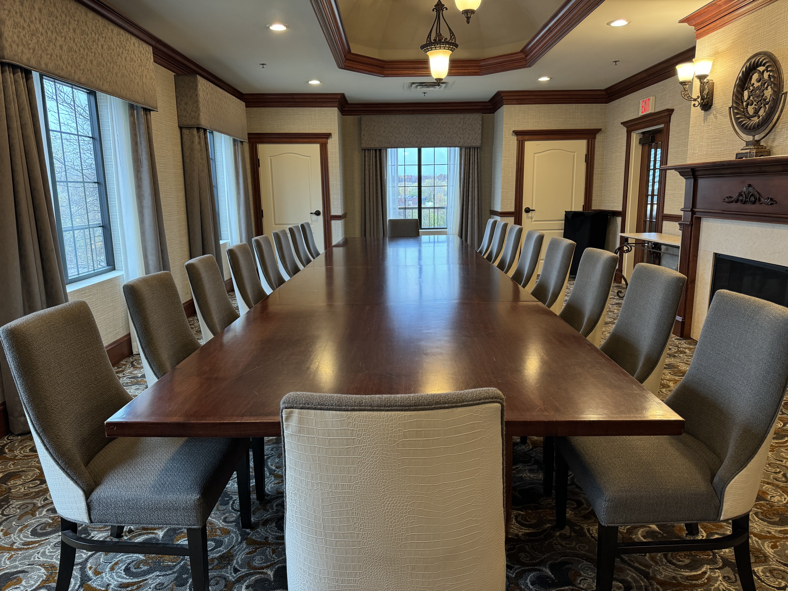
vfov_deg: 56.8
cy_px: 296
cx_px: 394
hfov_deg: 71.6
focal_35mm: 24
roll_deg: +1.0
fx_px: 546
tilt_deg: -11.2
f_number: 1.78
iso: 250
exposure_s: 1/60
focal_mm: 6.76
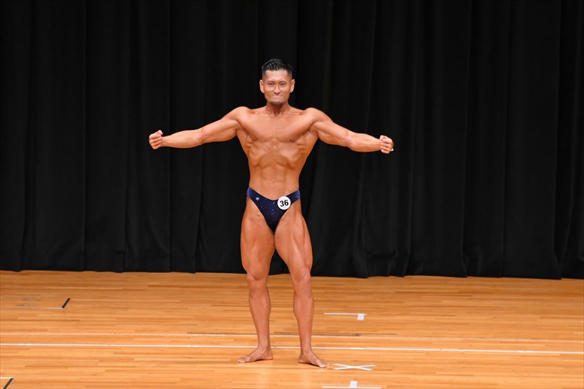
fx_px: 3891
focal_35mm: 240
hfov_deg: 8.6
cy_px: 194
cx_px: 292
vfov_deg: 5.7
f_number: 5.6
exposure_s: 1/400
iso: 4000
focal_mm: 160
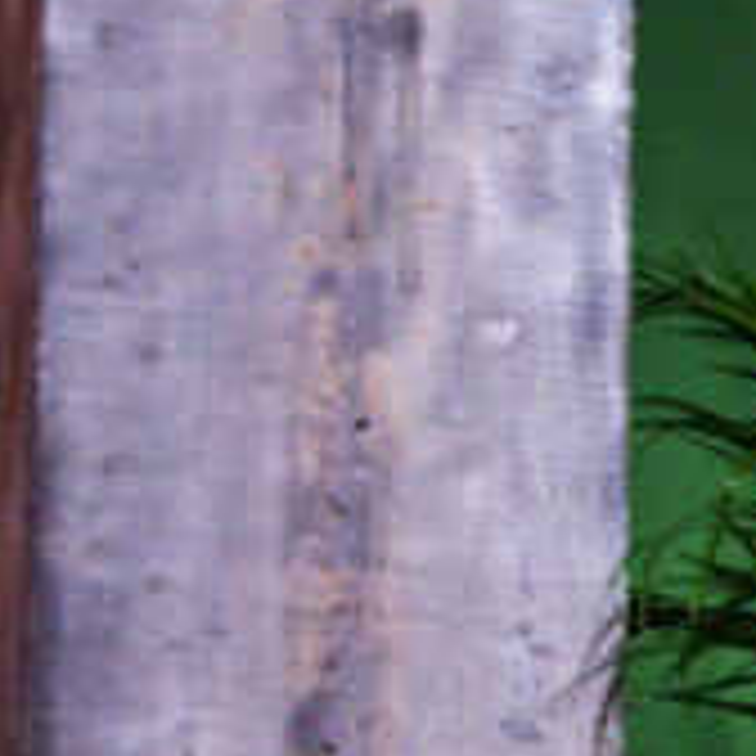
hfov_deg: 7.7
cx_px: 3200
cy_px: 702
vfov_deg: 13.9
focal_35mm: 124
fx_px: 3064
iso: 1600
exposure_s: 1/200
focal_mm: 16
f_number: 2.8
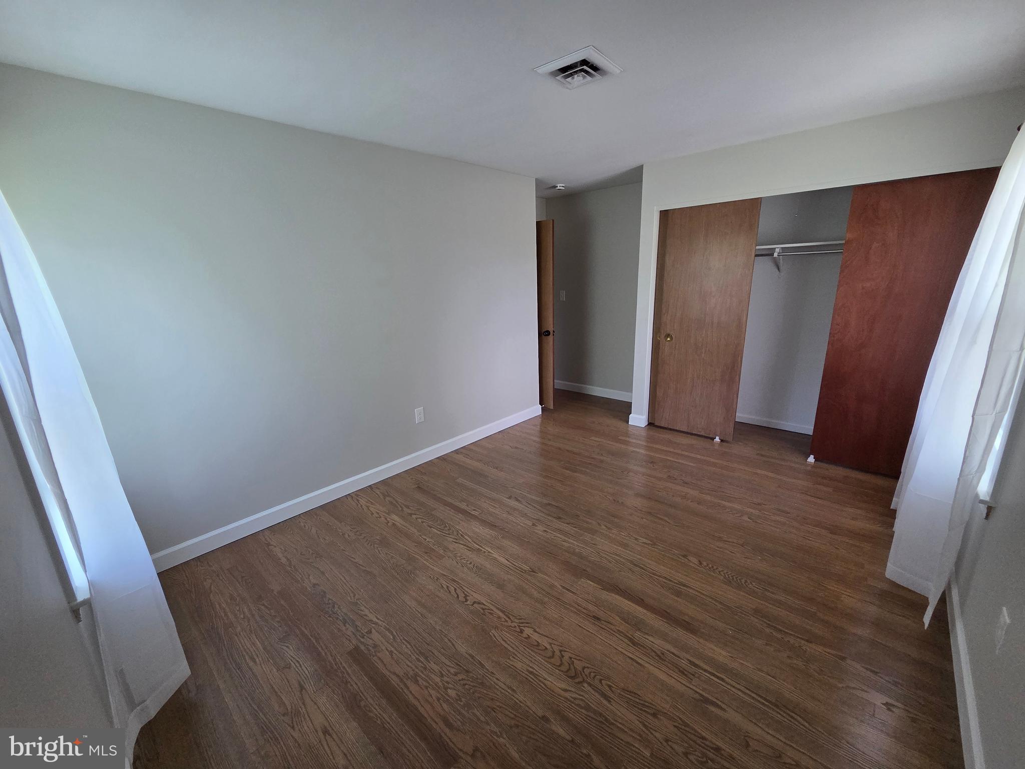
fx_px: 385
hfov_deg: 106.2
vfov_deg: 89.9
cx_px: 512
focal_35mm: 13
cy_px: 384
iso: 250
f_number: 2.2
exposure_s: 1/120
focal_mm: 2.2
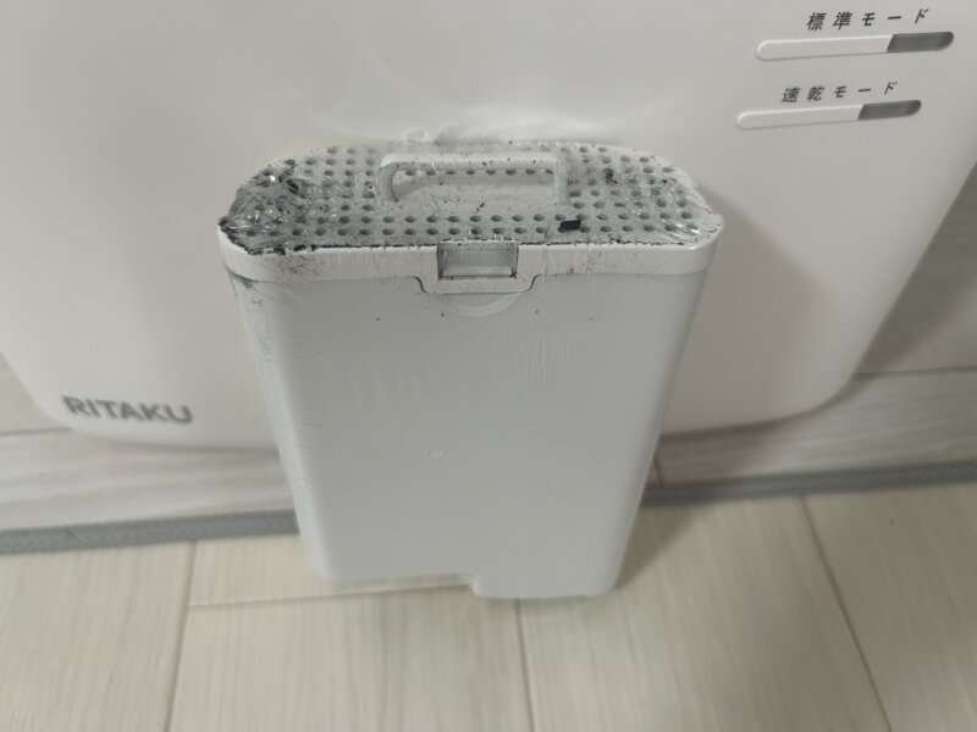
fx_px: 734
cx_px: 488
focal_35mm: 26
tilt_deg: -51.2
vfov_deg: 53.1
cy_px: 366
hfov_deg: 67.3
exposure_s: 1/69
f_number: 1.5
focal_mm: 5.7
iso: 125
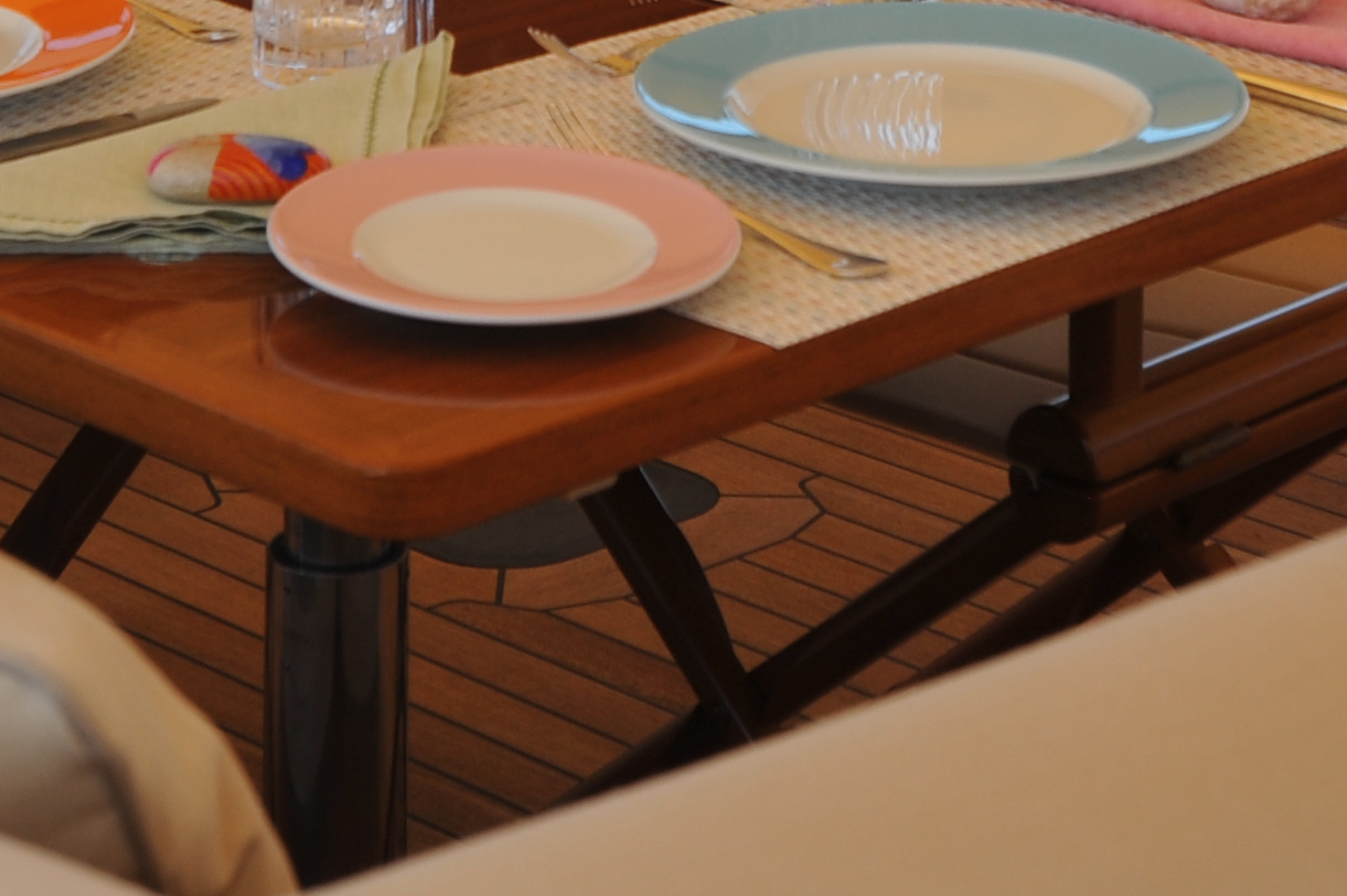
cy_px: -531
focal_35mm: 122
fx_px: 4561
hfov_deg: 16.8
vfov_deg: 10.7
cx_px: 759
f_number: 9
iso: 400
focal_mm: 35
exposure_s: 1/320
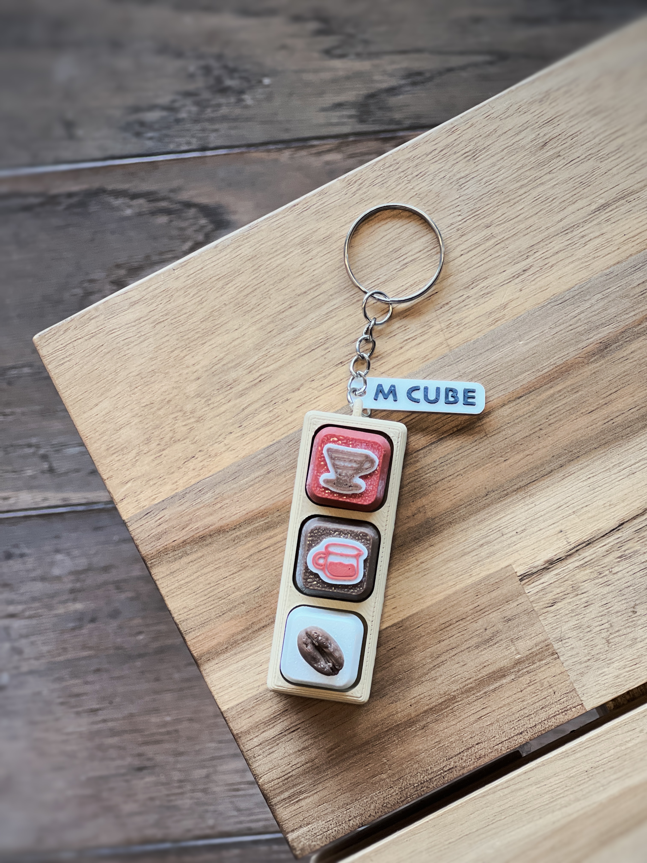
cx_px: 324
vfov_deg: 25.3
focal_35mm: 77
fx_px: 1919
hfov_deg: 19.1
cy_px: 432
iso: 250
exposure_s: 1/121
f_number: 2.8
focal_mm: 9
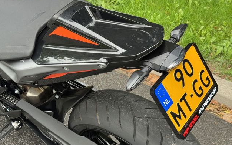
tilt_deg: -36.2
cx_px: 117
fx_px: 329
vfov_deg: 24.8
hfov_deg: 38.9
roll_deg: -4.5
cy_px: 85
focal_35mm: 52
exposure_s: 1/121
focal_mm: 6.76
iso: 80
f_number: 1.78
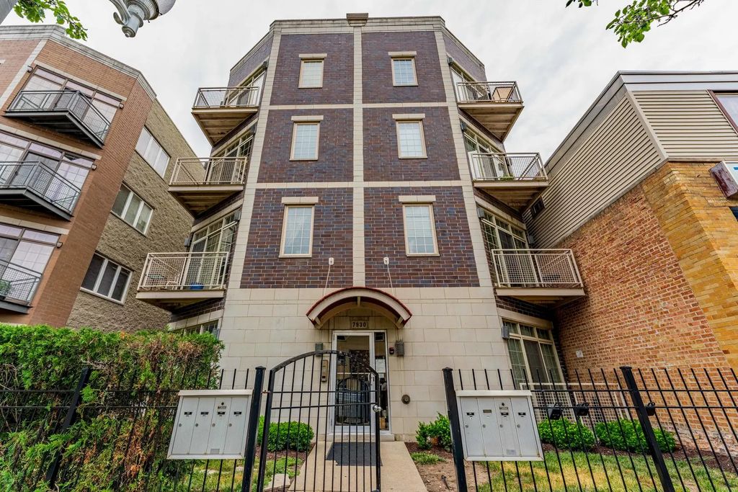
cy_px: 246
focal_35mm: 15
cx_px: 369
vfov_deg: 78.5
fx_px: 301
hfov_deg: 101.5
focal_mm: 14.7
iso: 200
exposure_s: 1/4000
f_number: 7.1
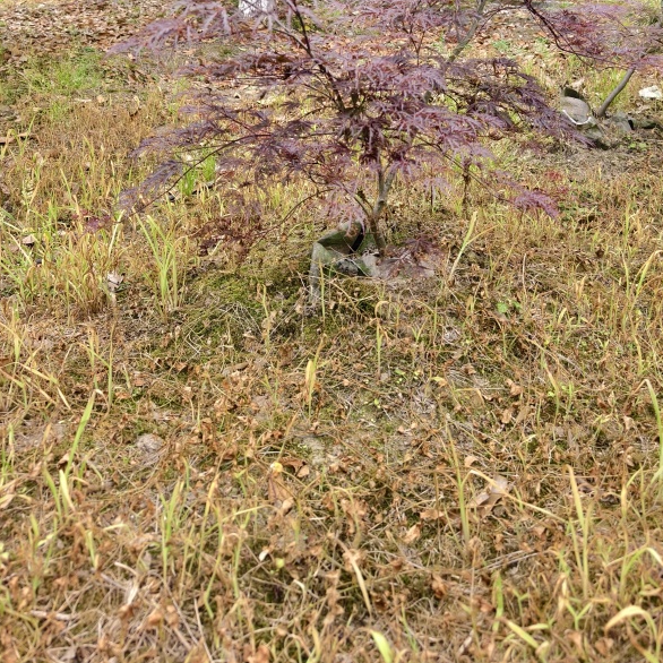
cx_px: 379
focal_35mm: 37
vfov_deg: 42.3
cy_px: 107
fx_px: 802
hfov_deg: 44.8
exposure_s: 1/210
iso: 50
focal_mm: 8.67
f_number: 1.75
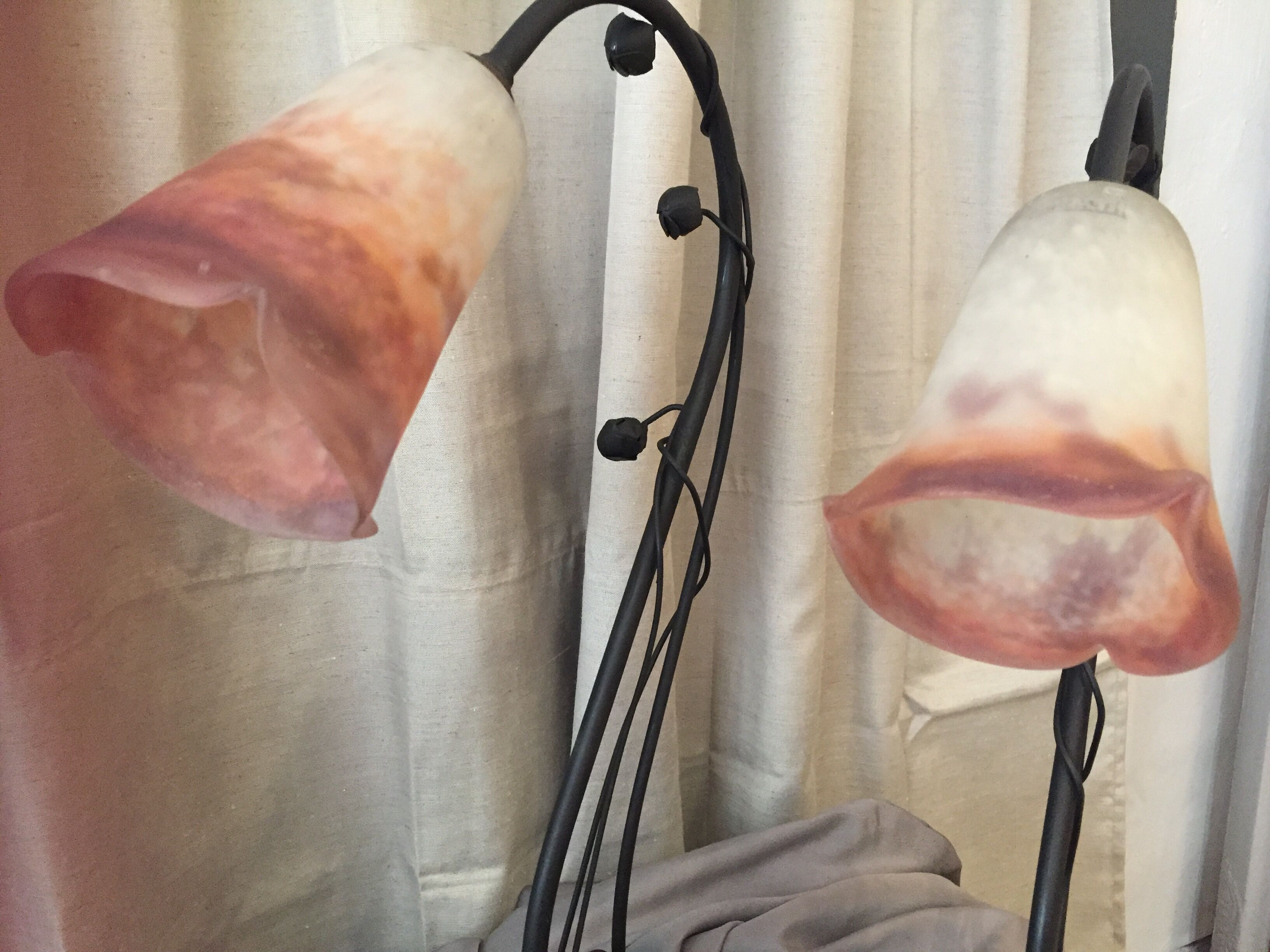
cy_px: 476
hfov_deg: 61.7
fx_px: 1064
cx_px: 635
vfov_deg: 48.2
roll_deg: +2.6
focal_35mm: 29
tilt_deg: -14.4
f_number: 2.2
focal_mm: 4.15
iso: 250
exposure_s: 1/25
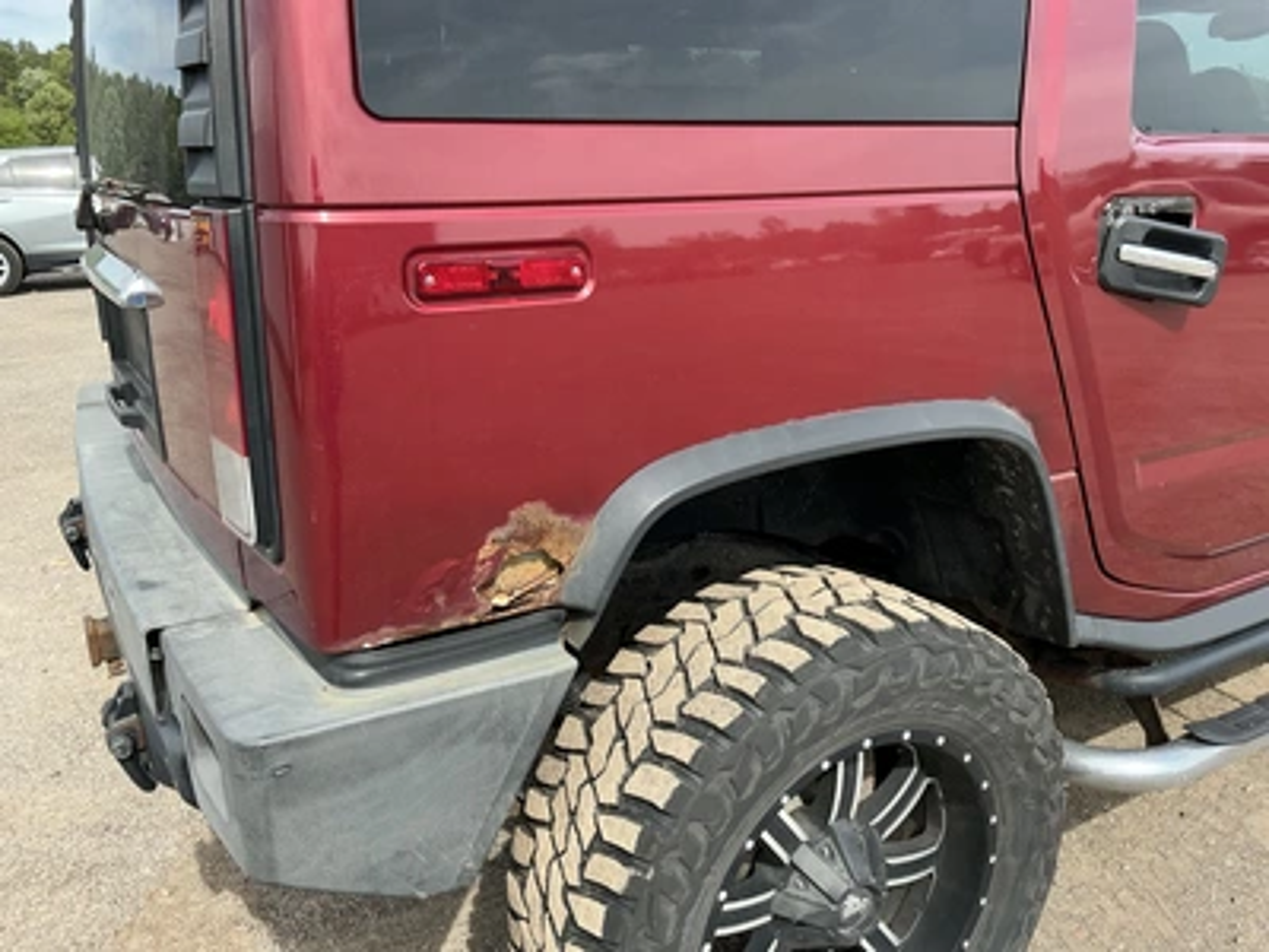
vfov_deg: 49.7
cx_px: 634
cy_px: 476
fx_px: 1026
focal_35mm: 28
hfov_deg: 63.4
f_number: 1.8
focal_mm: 3
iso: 25
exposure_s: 1/439
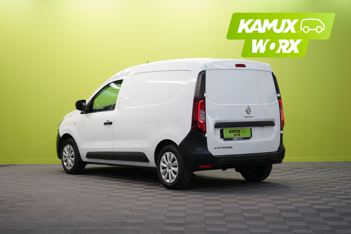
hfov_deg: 29.2
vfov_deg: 19.7
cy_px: 117
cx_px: 176
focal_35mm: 69
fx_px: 673
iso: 320
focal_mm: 69
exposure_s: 1/25
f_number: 5.6
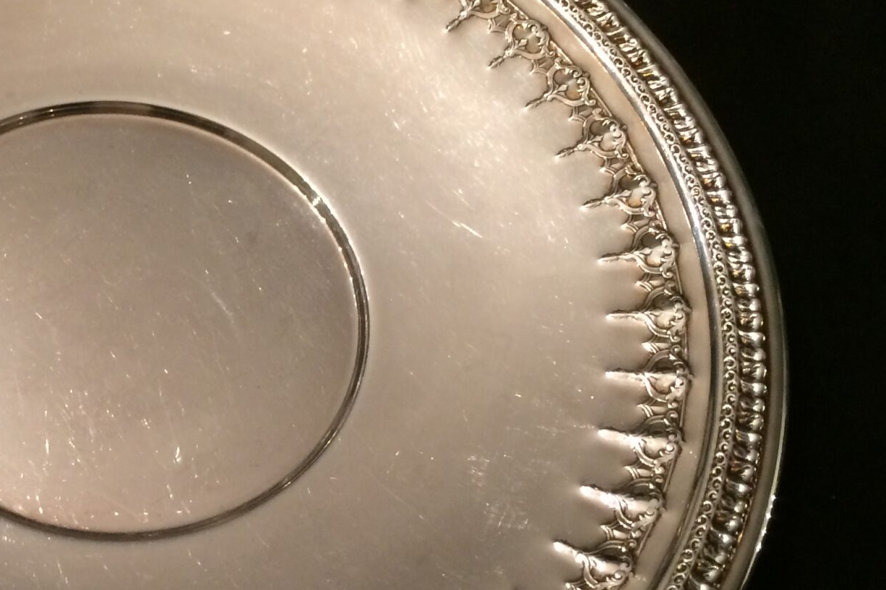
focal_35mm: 63
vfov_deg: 21.5
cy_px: 406
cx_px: 88
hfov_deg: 30.5
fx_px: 1550
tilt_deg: -62.9
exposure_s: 1/30
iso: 200
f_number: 2.2
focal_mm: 4.15
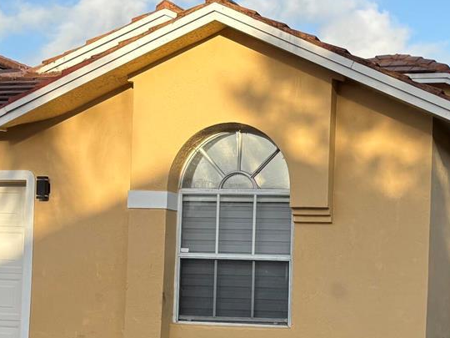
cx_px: 342
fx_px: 1001
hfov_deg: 25.0
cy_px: 257
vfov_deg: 19.0
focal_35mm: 77
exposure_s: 1/1706
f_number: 1.6
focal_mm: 5.96
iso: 50
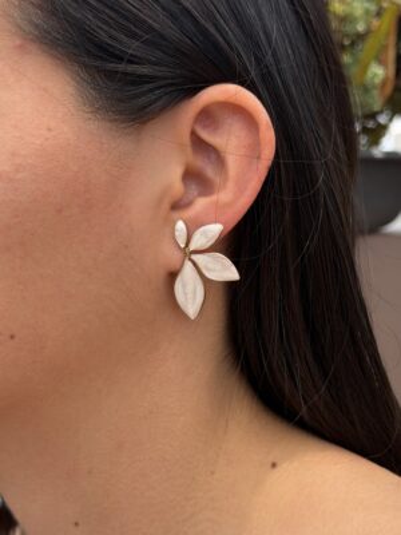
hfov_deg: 30.3
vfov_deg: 39.7
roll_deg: +0.0
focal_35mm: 48
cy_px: 268
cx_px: 200
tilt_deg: -5.1
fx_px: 741
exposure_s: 1/1353
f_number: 1.78
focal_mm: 6.76
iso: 64
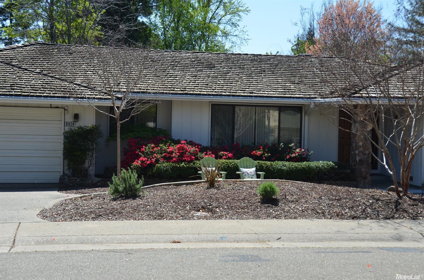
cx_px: 212
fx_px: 705
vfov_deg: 22.5
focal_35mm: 60
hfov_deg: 33.5
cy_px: 140
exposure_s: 1/250
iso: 110
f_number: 8
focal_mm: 40
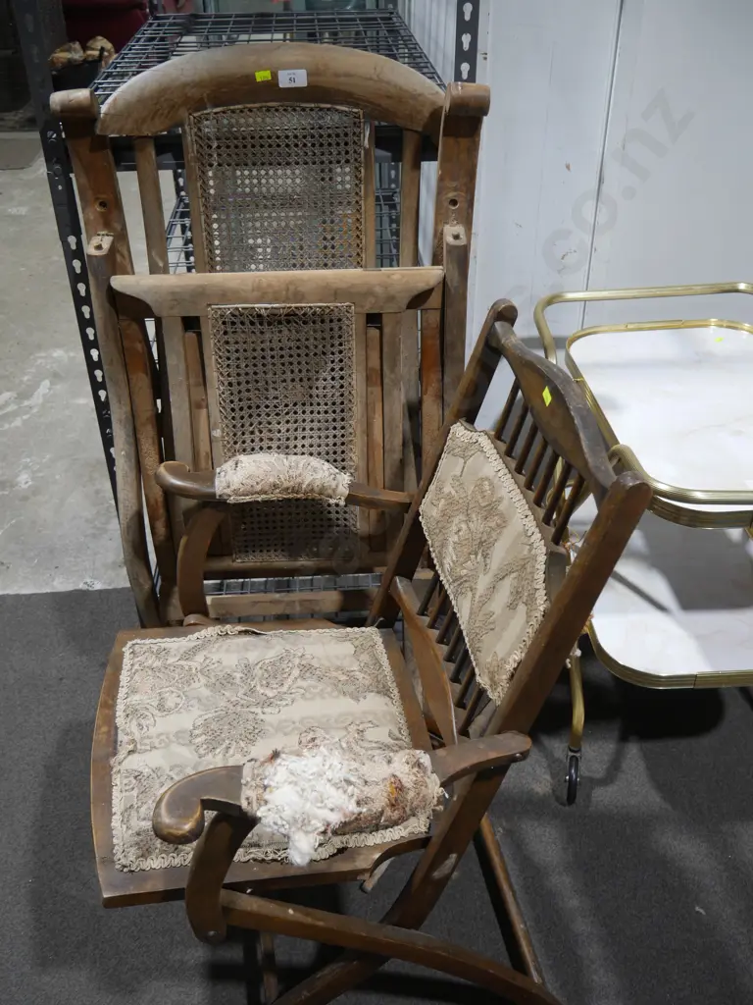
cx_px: 376
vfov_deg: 60.0
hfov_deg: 46.8
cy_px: 502
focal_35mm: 30
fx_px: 870
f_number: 3.6
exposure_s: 1/60
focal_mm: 15
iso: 250
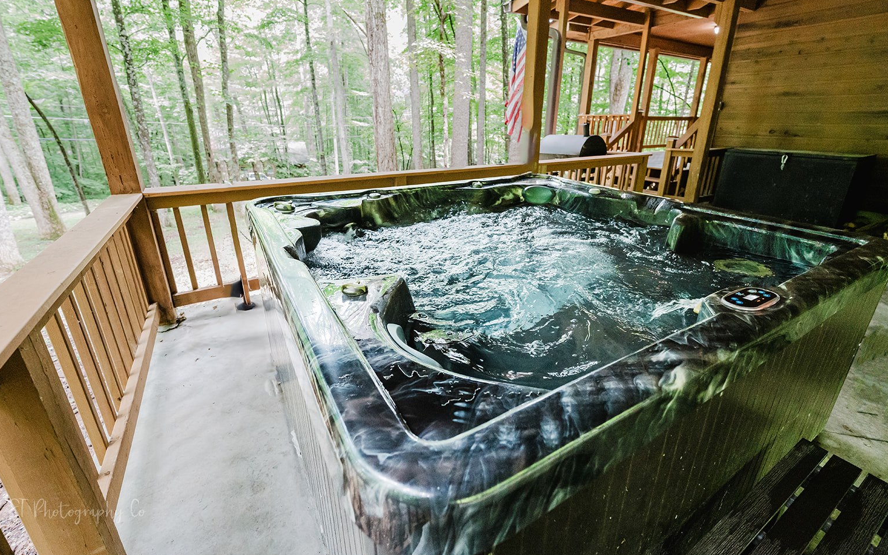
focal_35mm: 15
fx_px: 363
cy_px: 249
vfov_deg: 74.6
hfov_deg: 101.5
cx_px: 446
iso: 6400
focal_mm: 14
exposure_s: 1/125
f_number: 4
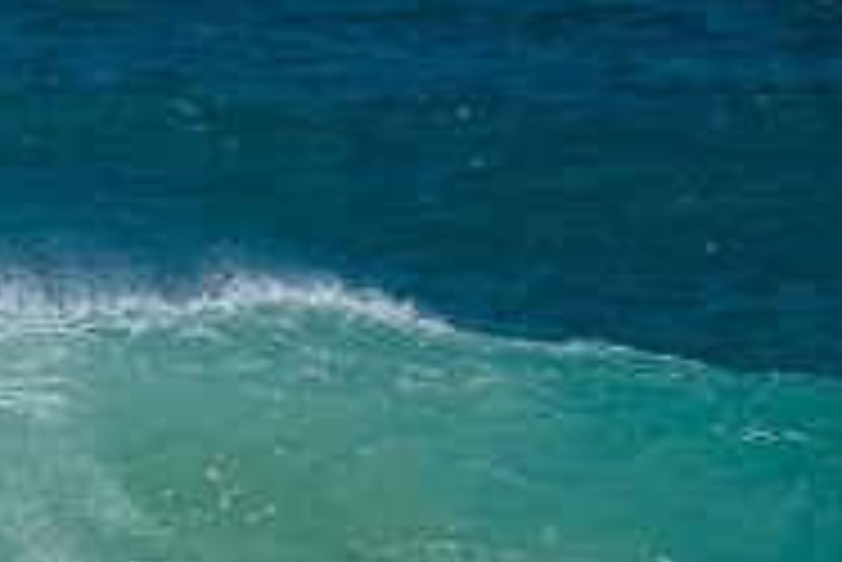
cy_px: 605
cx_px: -149
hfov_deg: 1.2
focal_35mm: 1733
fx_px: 40563
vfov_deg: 0.8
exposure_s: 1/2000
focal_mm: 560
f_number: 8
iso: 900
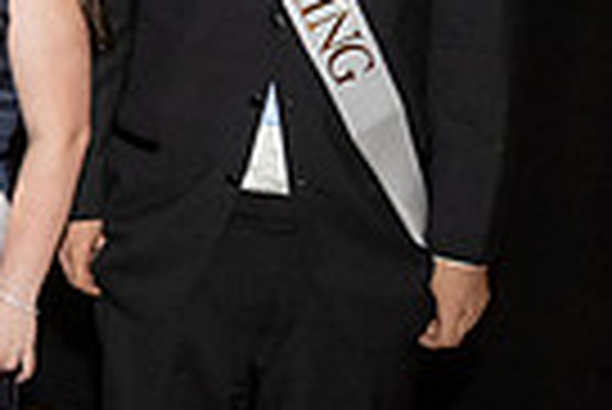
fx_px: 1736
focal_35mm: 102
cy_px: 61
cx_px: -562
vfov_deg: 13.4
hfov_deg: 16.1
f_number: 5.6
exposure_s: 1/125
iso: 6400
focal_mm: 24
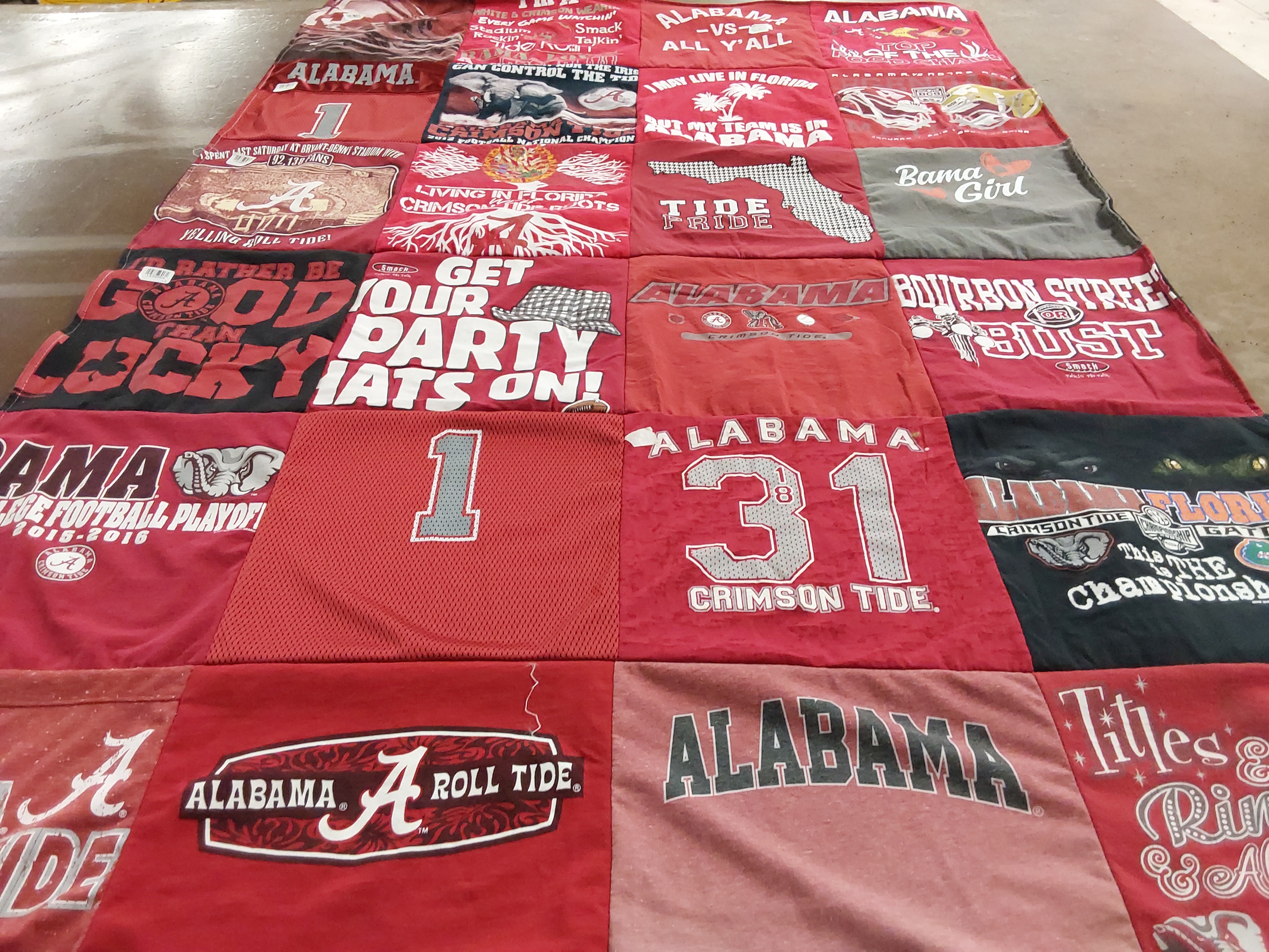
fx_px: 1026
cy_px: 476
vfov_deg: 49.7
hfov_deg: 63.4
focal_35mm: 28
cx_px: 634
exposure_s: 1/60
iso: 200
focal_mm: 2.91
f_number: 1.9
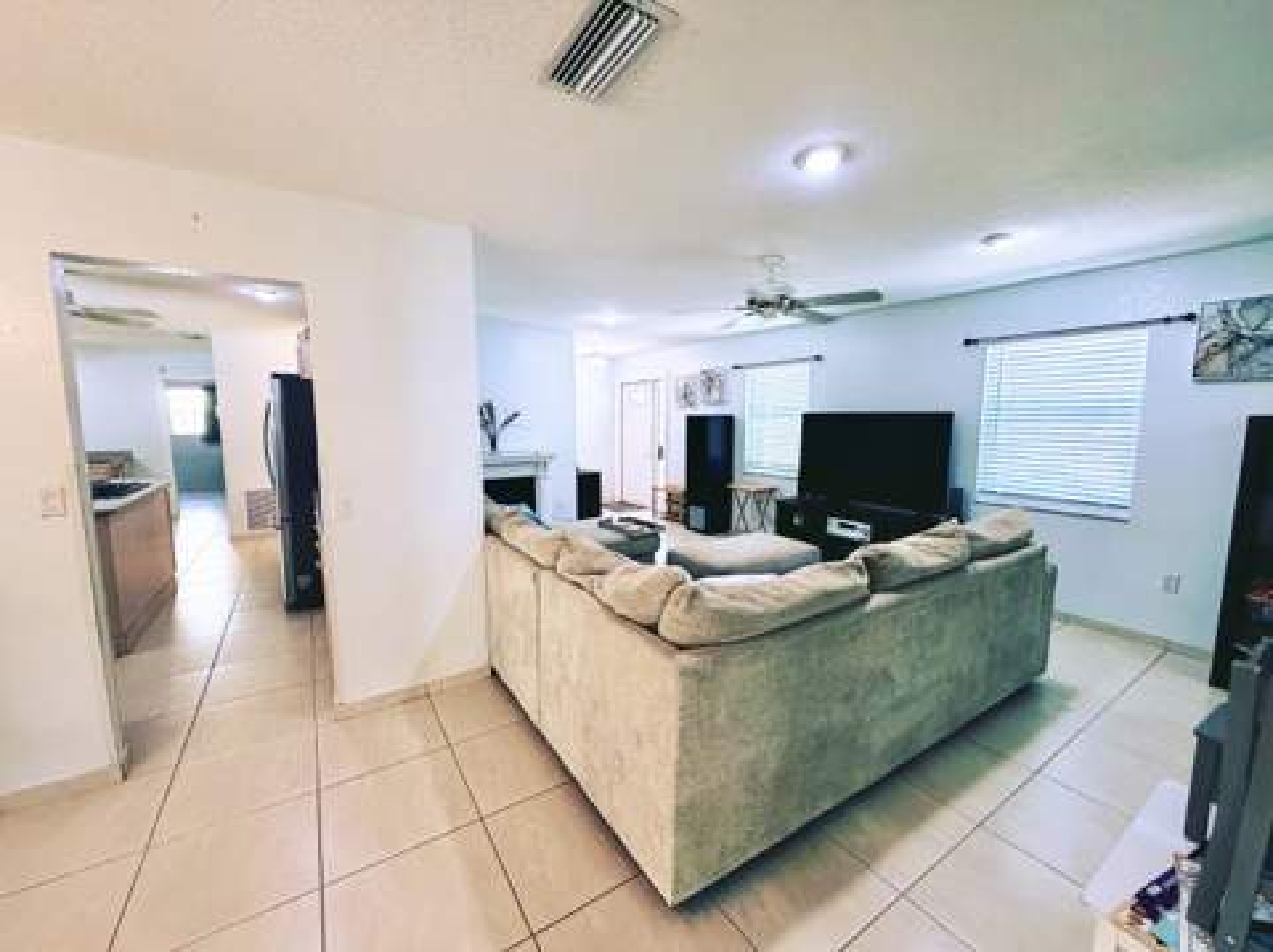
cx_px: 636
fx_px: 514
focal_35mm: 14
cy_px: 476
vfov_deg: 85.6
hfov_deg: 102.1
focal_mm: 2.22
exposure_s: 1/120
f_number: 2.2
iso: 250
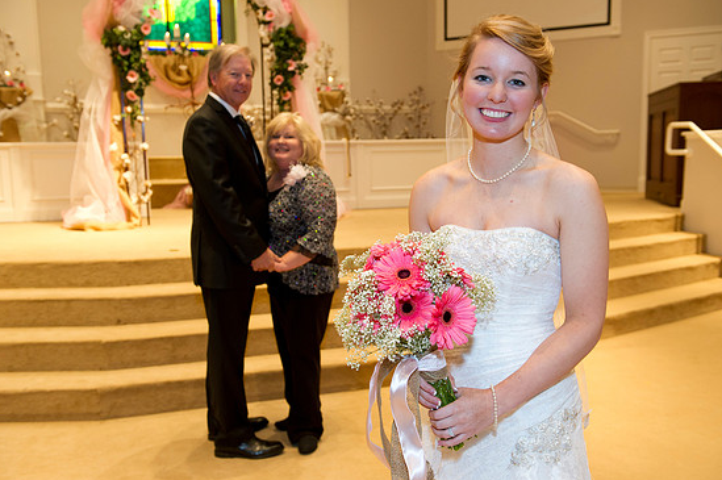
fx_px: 741
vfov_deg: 35.9
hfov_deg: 51.9
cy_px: 235
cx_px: 366
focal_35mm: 37
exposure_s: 1/80
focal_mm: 35
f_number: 4.5
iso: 1250
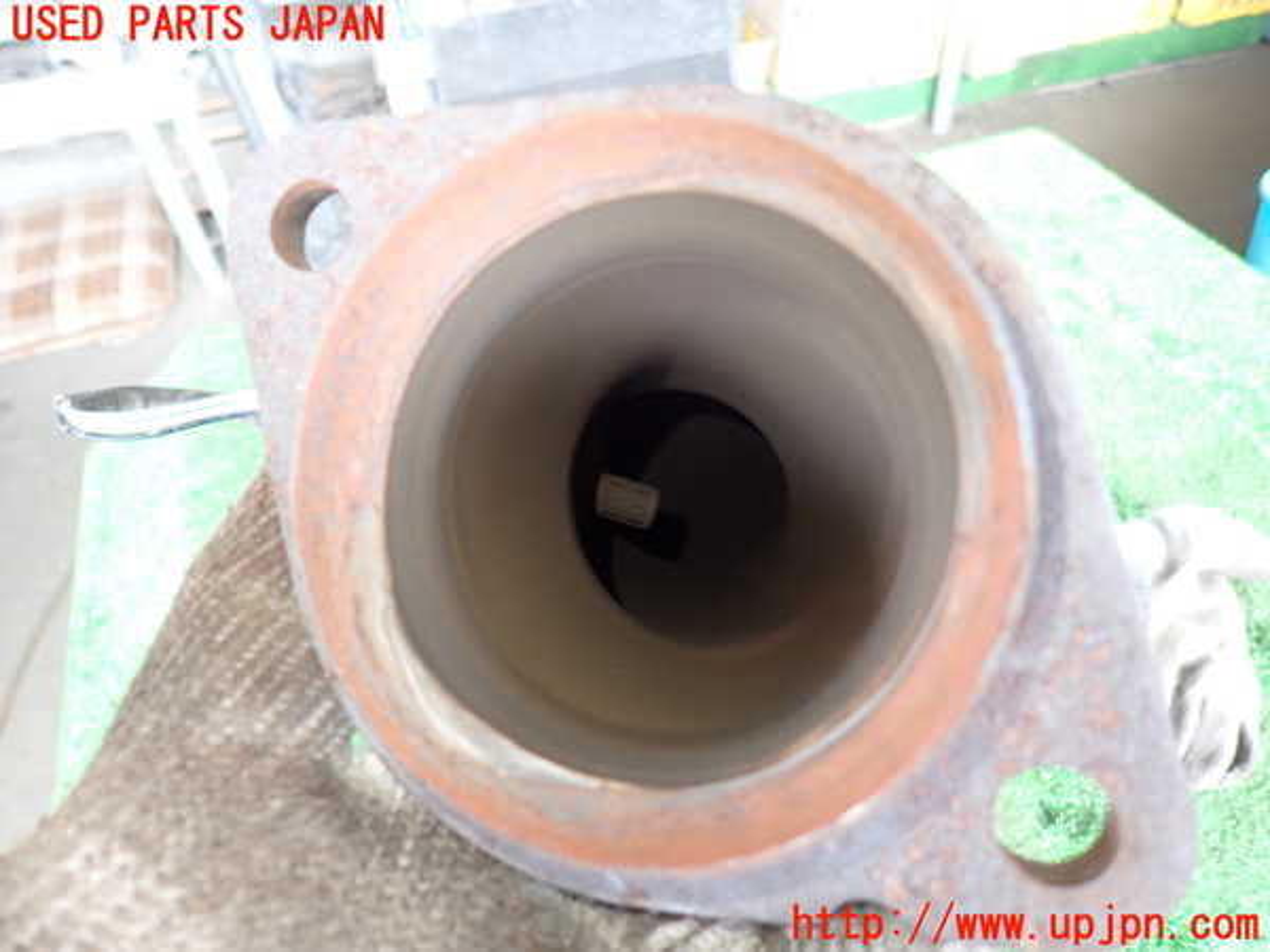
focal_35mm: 25
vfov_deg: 54.9
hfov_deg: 69.4
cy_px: 476
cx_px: 635
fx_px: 917
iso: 250
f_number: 2
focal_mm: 4.5
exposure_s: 1/30
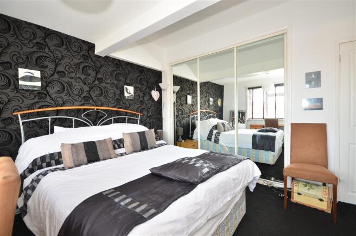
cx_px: 178
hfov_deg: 100.5
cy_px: 118
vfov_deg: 77.0
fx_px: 148
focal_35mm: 15
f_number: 5
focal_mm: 10
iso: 200
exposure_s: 1/15
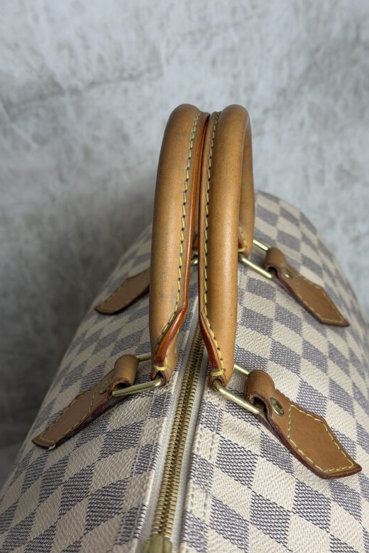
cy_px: 279
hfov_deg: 26.5
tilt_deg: -25.7
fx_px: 784
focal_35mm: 51
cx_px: 208
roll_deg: -3.2
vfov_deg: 38.9
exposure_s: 1/120
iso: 64
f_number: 1.78
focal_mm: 6.76
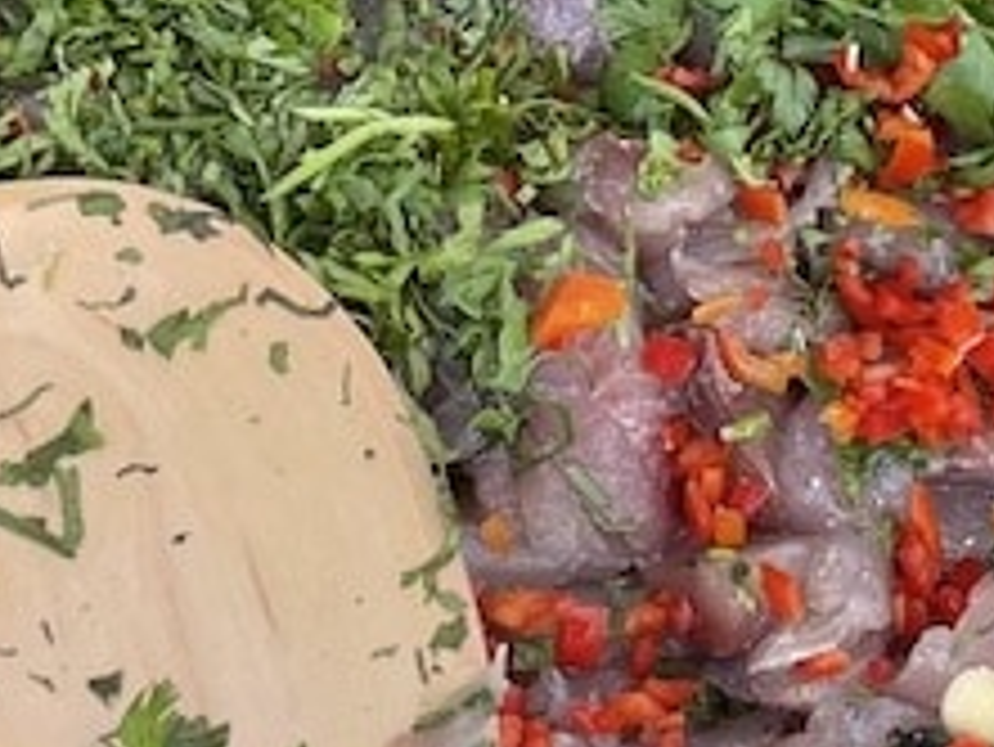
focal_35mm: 141
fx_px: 4051
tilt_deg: -51.4
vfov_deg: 10.4
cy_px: -68
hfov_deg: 13.9
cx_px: 121
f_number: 1.6
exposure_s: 1/125
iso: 32
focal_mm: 4.2
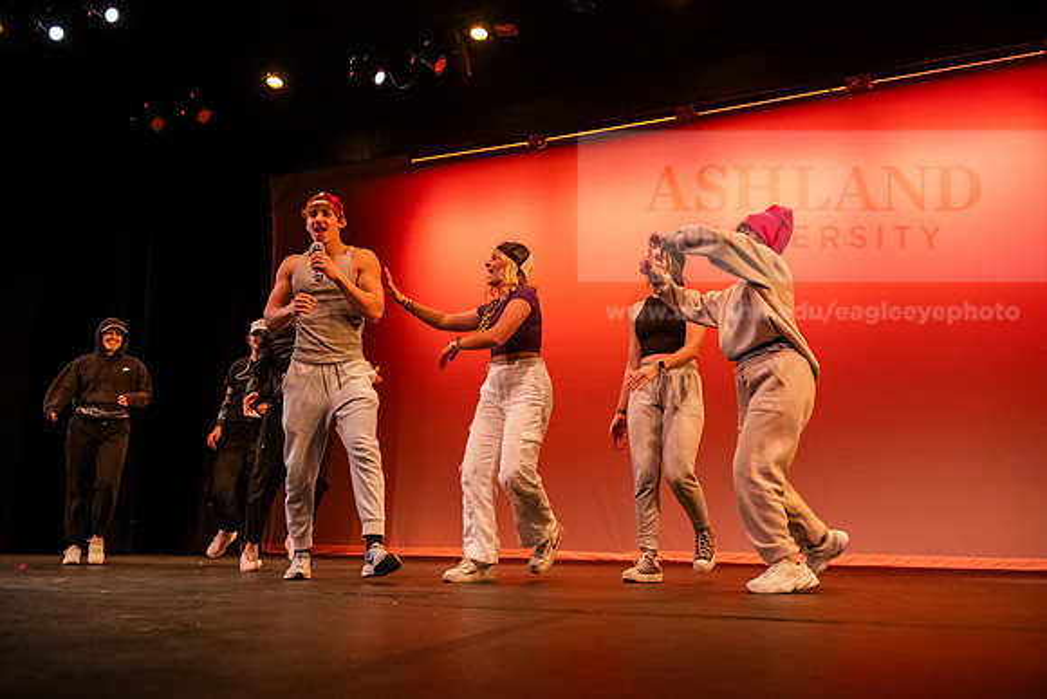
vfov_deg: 38.9
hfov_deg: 55.8
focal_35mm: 34
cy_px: 350
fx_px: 989
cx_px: 524
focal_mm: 34
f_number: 3.5
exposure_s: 1/320
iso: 4000
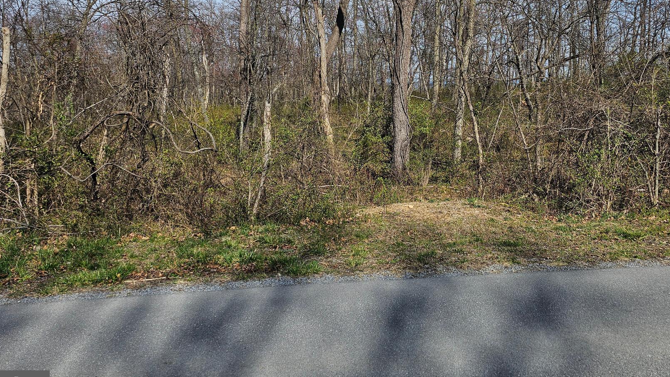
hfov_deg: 60.9
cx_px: 373
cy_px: 84
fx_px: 568
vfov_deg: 35.6
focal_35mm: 32
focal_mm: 6.3
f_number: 1.7
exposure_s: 1/864
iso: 10
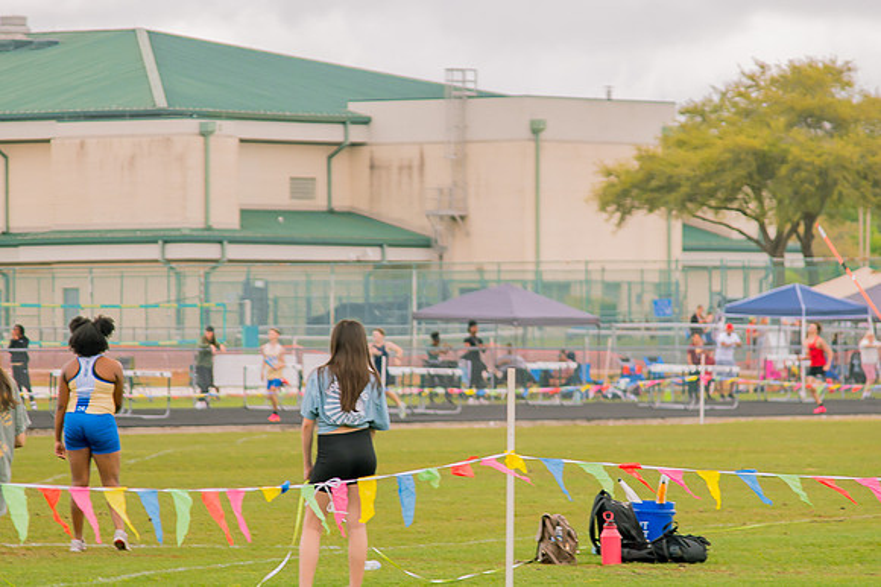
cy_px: 310
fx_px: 6230
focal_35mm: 255
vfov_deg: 5.4
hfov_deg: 8.1
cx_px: 499
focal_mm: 120
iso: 200
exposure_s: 1/200
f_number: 4
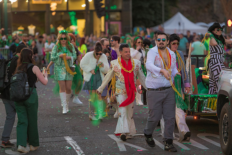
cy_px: 78
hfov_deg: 12.8
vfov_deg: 8.6
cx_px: 116
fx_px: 1031
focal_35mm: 160
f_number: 2.8
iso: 3600
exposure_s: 1/250
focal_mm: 160
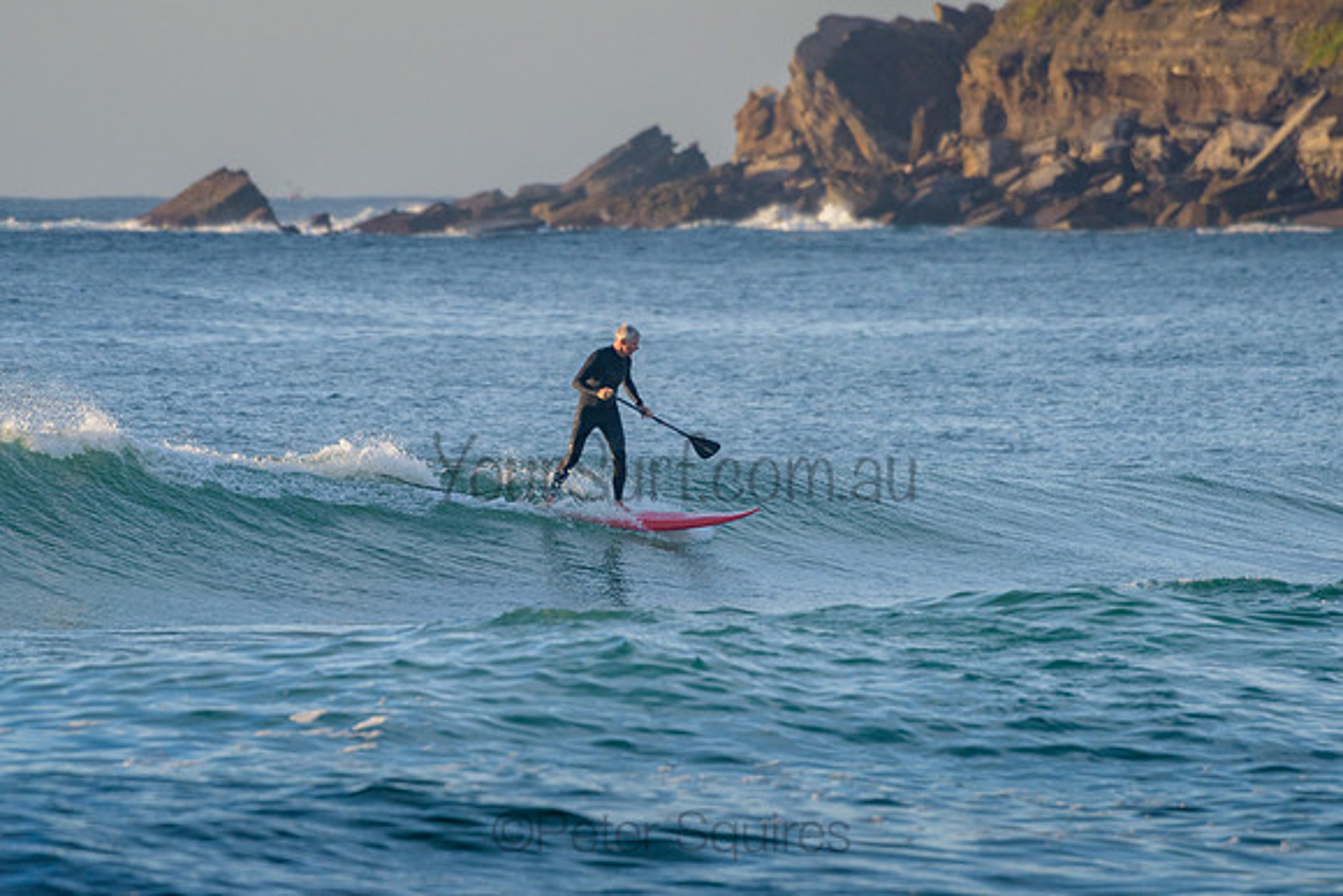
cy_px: 445
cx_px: 656
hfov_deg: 4.2
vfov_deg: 2.8
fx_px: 18302
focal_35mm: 491
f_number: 5.6
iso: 640
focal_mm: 400
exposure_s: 1/2000
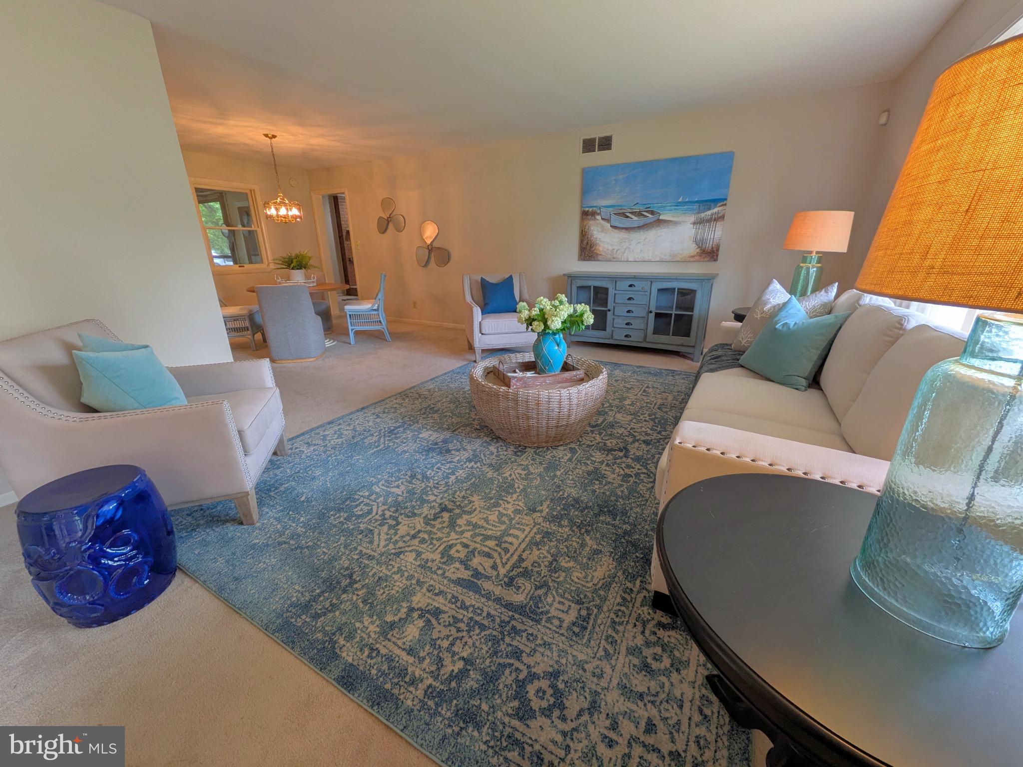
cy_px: 384
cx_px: 512
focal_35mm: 14
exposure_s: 1/60
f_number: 2.2
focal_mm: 1.85
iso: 128
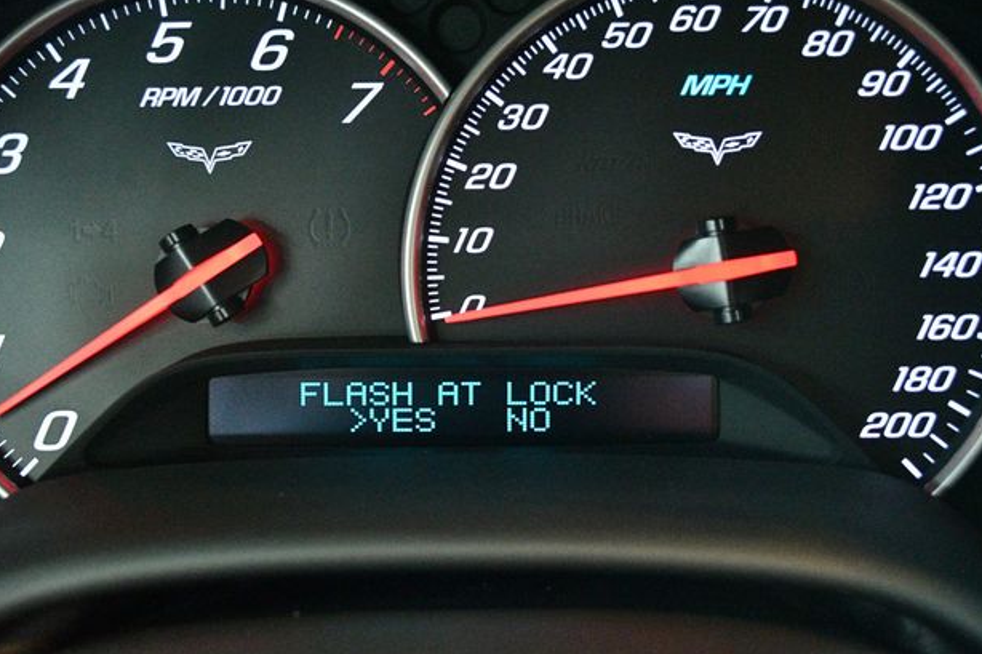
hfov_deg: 39.6
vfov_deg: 27.0
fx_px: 1363
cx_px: 478
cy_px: 331
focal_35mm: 50
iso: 12800
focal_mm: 32
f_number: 4.8
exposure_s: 1/50
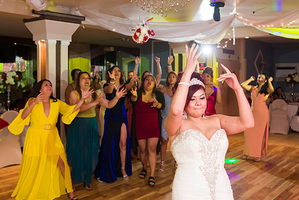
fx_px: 341
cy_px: 85
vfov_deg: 32.6
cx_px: 138
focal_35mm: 41
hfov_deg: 47.4
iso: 1250
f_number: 3.2
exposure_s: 1/125
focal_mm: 28
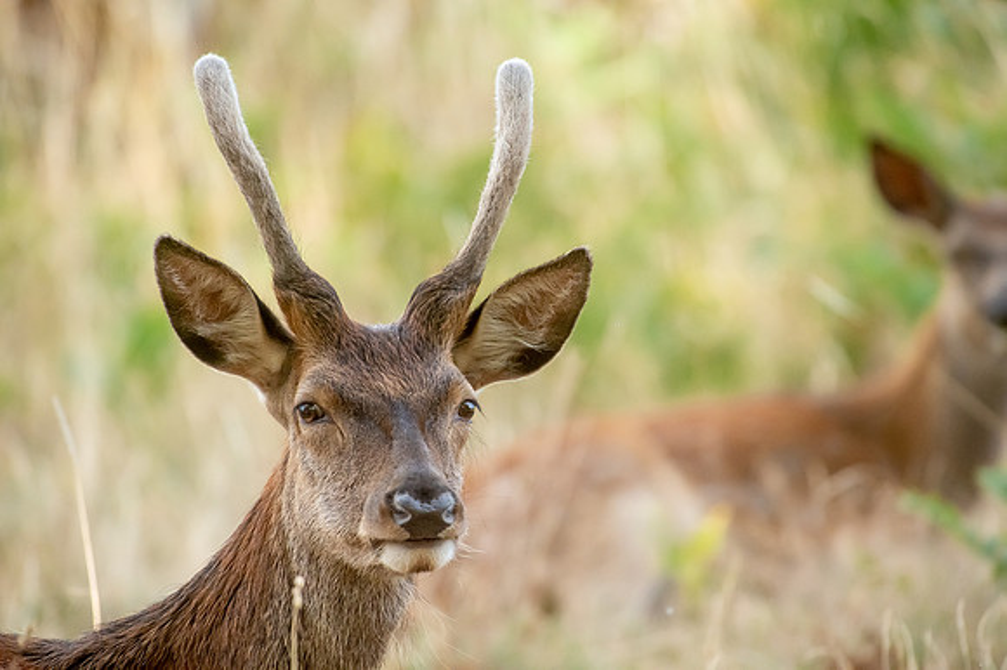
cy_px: 335
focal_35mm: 600
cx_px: 504
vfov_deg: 2.3
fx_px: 16773
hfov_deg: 3.4
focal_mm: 600
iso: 3200
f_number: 5.6
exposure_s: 1/4000
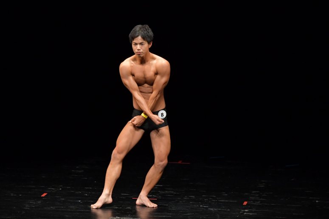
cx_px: 164
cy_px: 110
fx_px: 2740
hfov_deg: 6.9
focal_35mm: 300
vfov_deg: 4.6
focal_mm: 200
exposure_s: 1/400
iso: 3200
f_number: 5.6
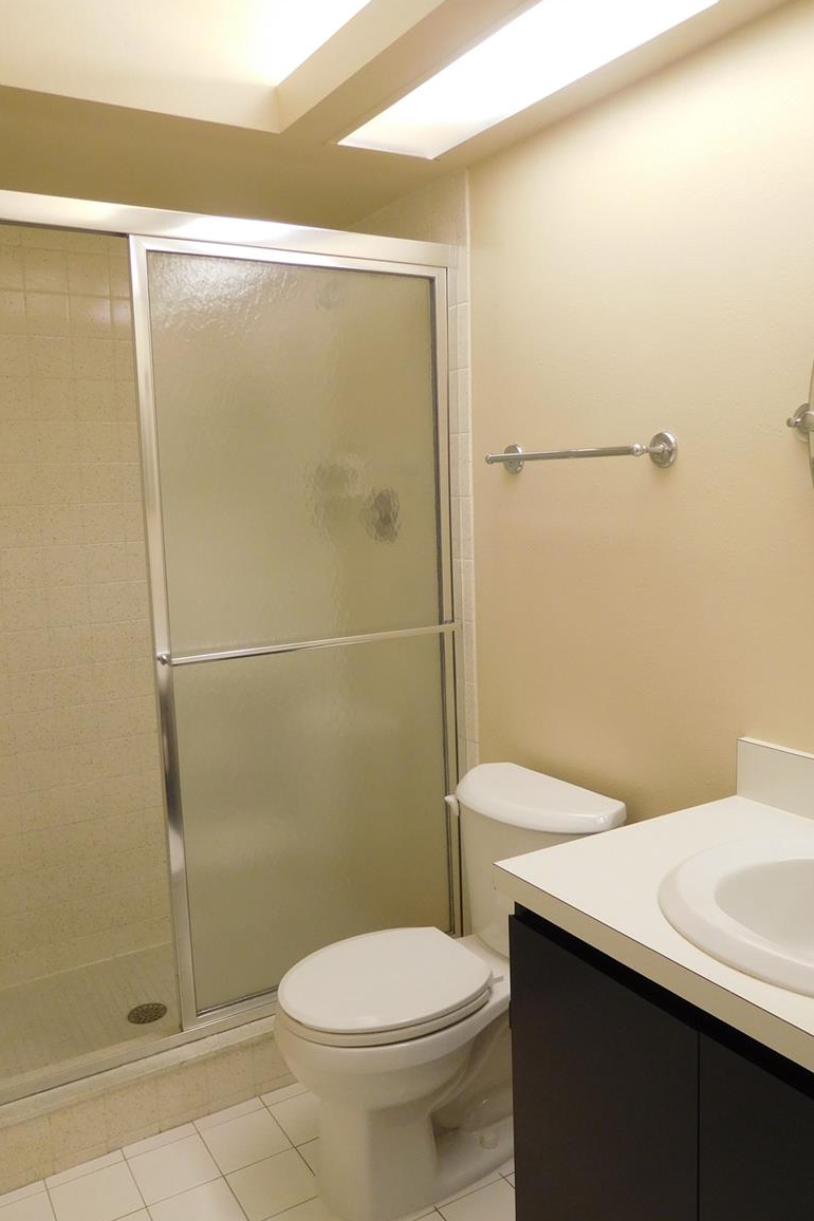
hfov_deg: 47.9
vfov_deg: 67.4
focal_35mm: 27
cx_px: 418
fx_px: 916
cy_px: 603
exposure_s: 1/30
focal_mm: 4.5
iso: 160
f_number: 3.4
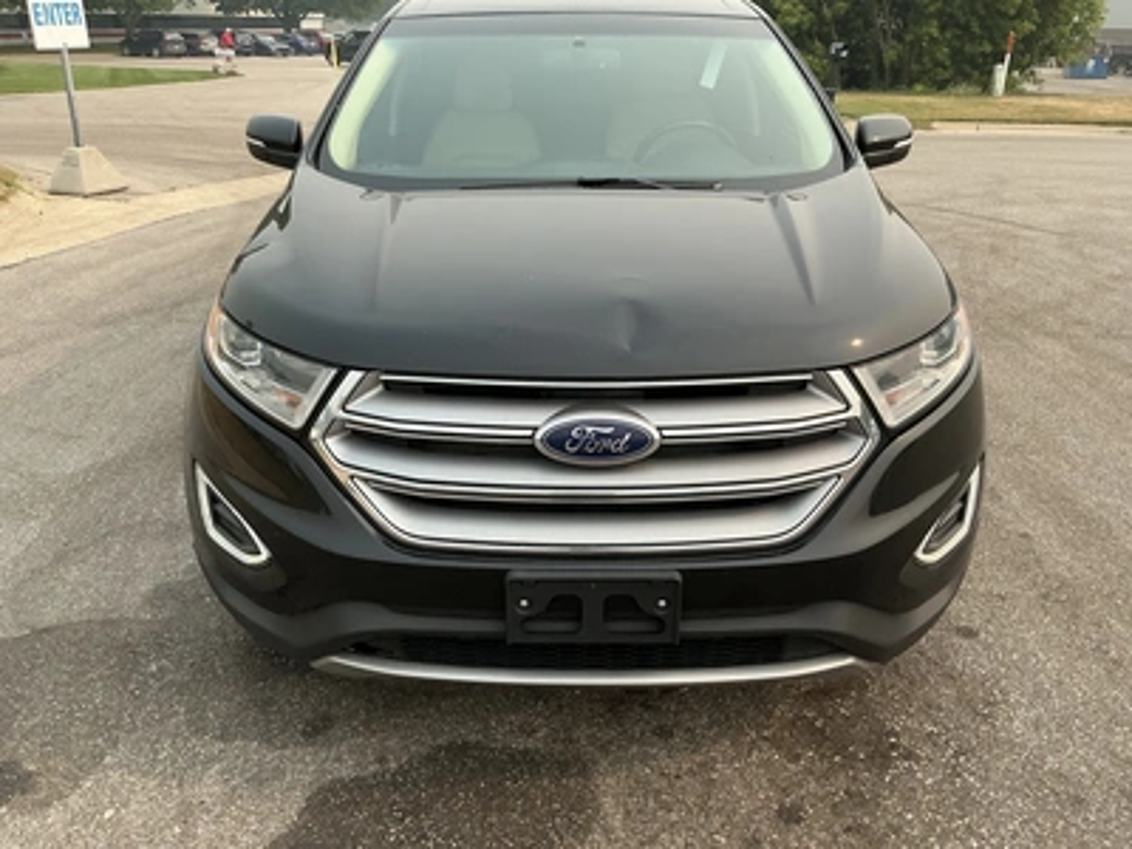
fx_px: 916
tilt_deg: -20.5
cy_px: 424
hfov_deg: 63.4
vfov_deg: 49.7
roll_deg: -1.6
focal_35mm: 28
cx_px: 566
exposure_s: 1/709
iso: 25
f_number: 1.8
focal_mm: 3
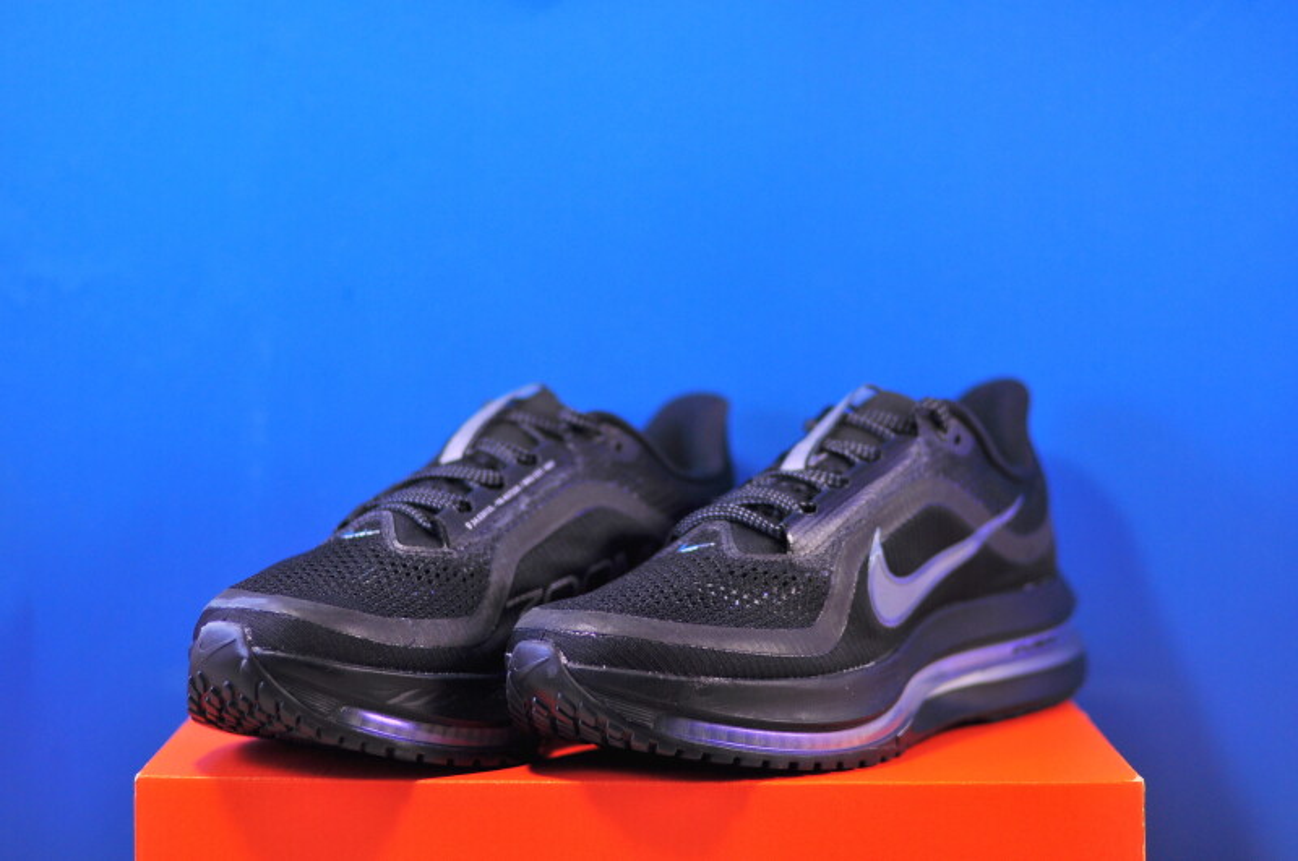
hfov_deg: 27.0
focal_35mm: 75
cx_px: 649
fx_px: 2700
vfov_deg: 18.1
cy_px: 430
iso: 250
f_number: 2
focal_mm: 50
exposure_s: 1/320
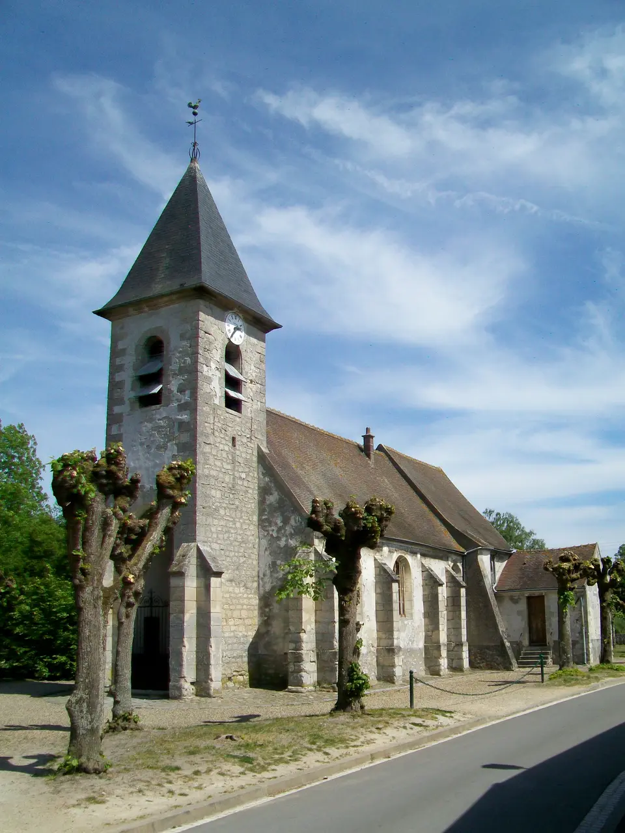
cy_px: 416
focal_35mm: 34
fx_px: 819
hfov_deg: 41.8
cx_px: 312
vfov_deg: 54.0
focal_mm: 6.1
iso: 64
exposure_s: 1/640
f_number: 4.9
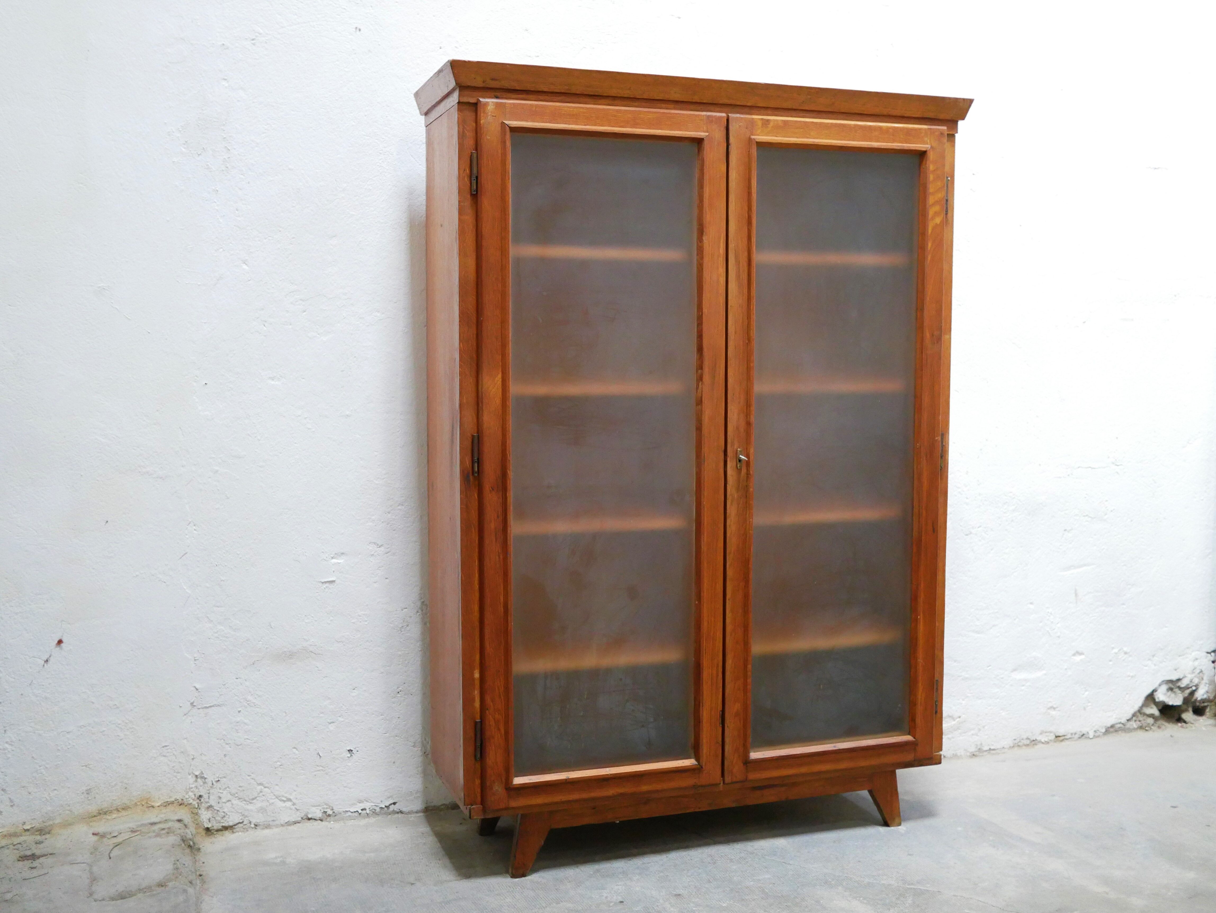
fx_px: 1406
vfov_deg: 36.0
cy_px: 456
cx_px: 608
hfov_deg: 46.8
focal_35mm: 40
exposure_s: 1/60
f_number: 1.7
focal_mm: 20
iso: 2000
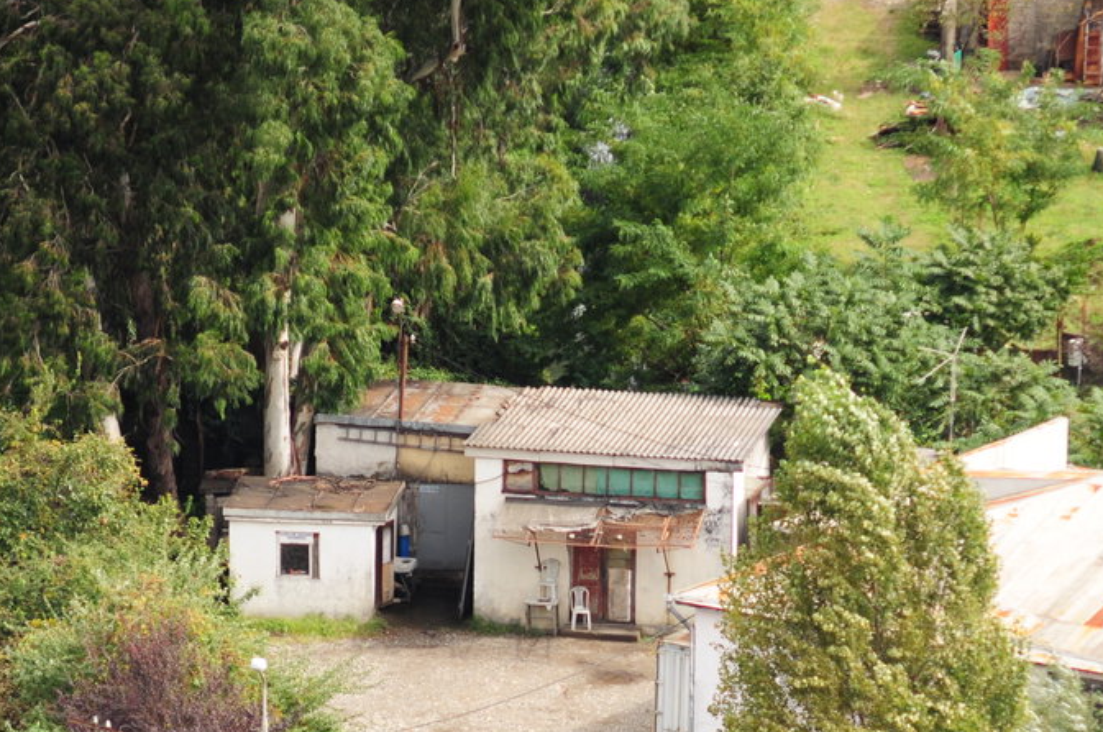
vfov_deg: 3.4
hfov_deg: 5.1
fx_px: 12299
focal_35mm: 402
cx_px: 611
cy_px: 616
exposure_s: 1/1250
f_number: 4.5
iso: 320
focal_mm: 150
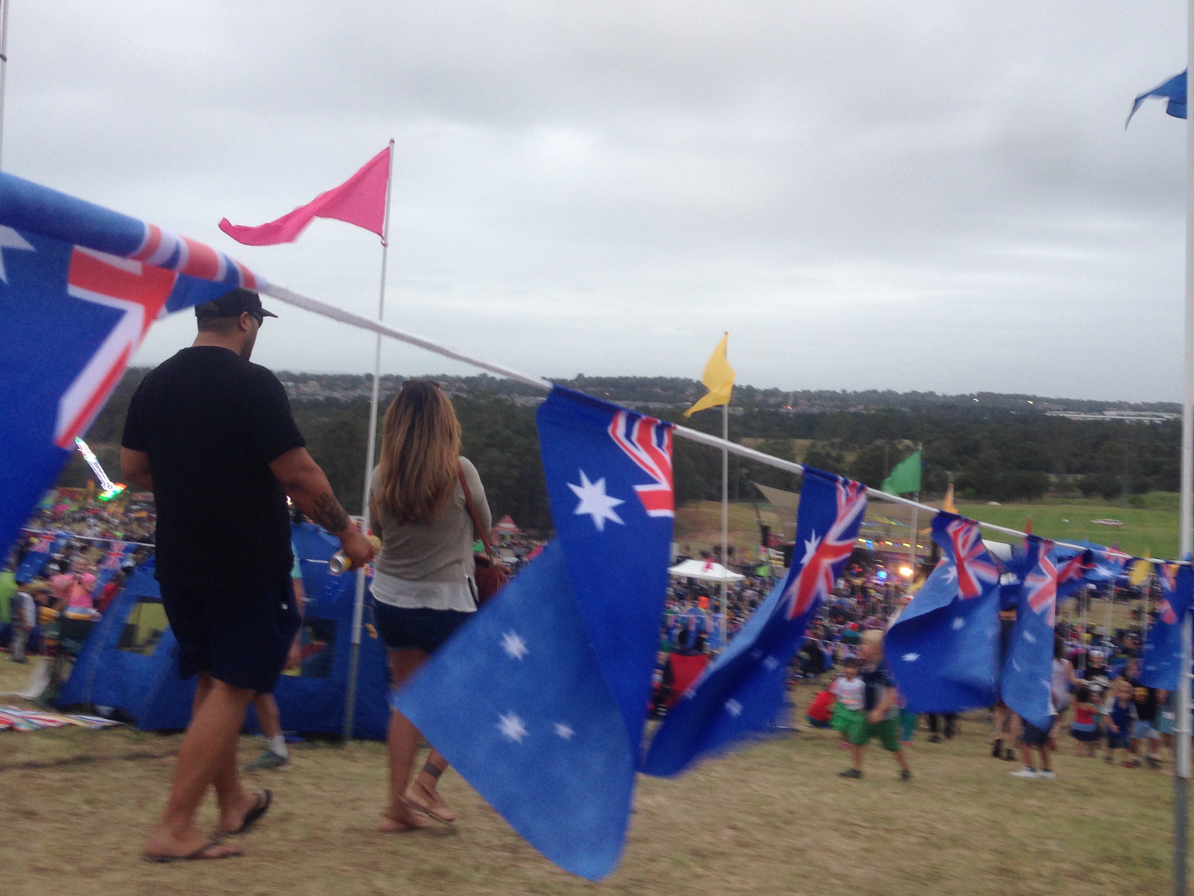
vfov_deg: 36.7
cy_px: 370
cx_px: 608
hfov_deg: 47.9
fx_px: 1345
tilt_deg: +2.2
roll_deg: -0.2
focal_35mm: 39
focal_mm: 4.12
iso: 50
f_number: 2.4
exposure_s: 1/40
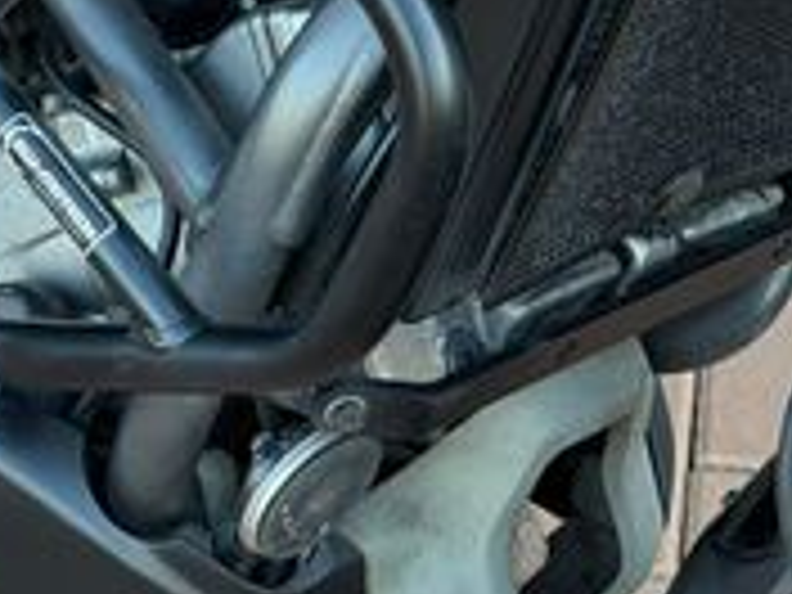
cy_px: -18
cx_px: -356
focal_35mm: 175
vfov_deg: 8.4
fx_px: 4004
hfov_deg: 10.9
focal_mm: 6.76
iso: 64
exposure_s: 1/181
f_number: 1.78
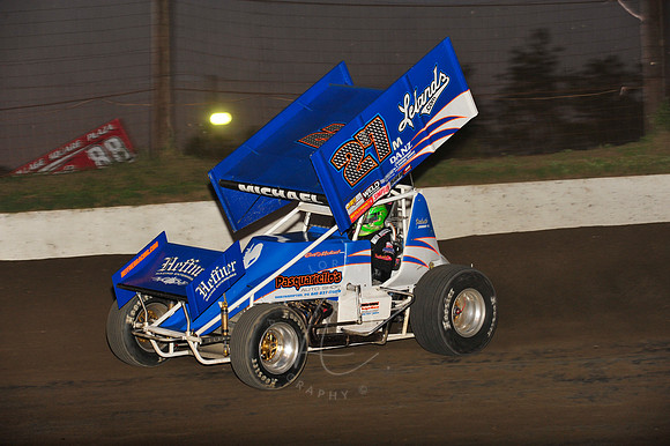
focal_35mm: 125
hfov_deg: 16.4
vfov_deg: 11.0
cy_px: 223
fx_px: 2325
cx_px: 335
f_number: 7.1
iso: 1000
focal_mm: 125
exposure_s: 1/320
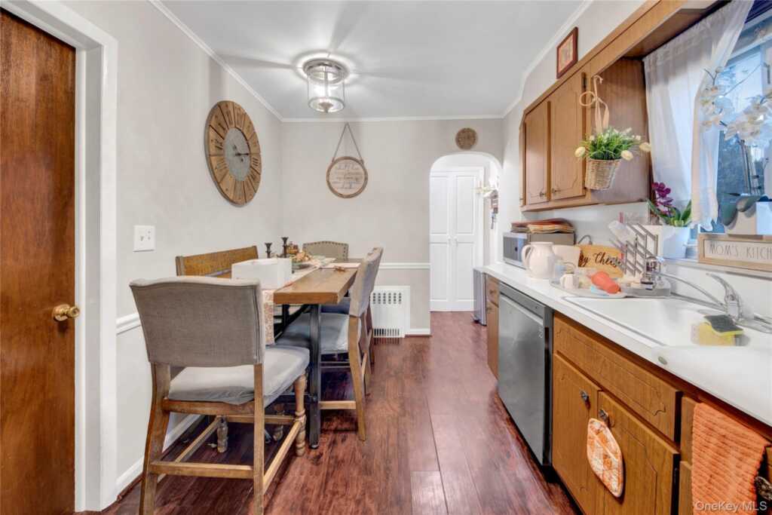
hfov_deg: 112.6
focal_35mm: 12
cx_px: 386
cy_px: 258
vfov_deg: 90.0
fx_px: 257
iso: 100
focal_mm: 8
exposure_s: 1
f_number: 8
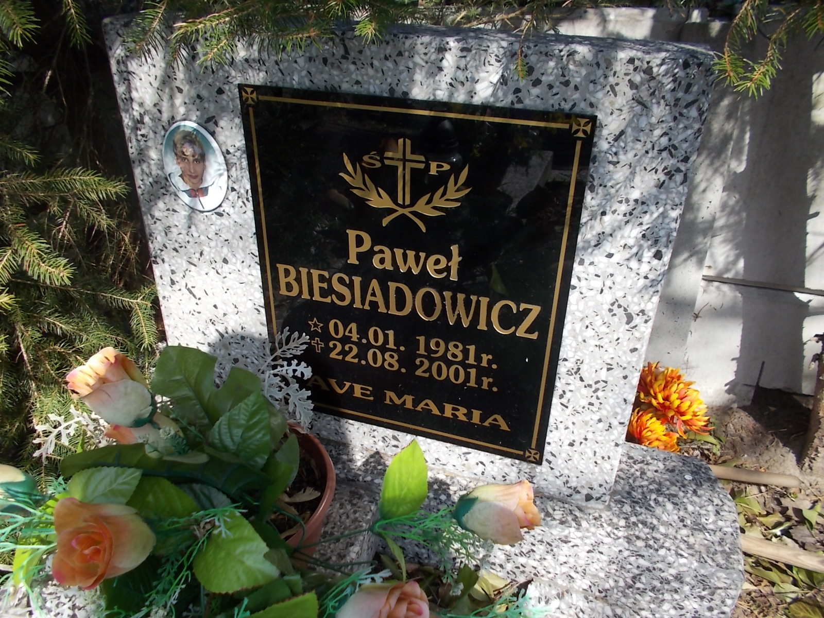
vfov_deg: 53.1
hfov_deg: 67.3
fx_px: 619
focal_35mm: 26
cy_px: 309
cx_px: 412
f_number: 3.2
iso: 80
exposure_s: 1/500
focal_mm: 4.6
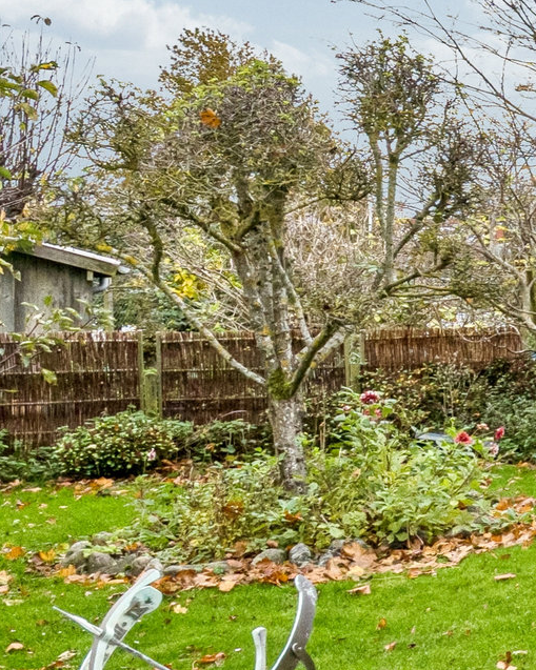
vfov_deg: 22.1
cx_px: 1366
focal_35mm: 86
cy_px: 209
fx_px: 1711
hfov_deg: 12.7
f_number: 8
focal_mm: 13
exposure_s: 1/250
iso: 500
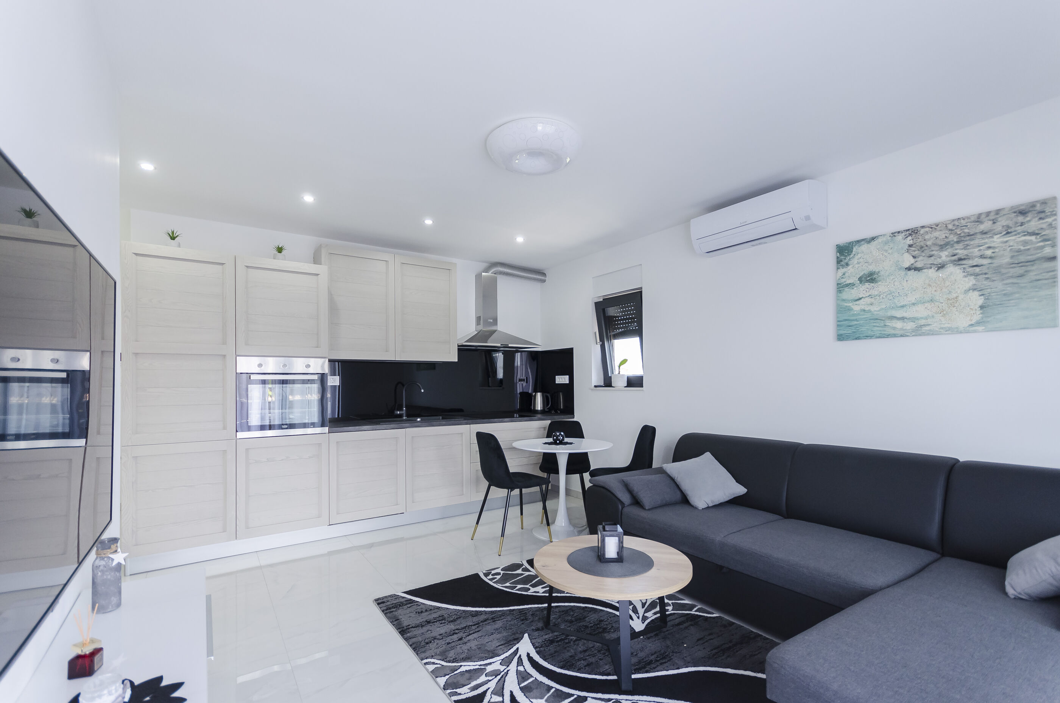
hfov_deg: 100.5
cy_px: 352
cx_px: 530
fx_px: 441
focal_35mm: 15
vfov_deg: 77.1
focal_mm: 10
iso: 400
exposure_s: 1/80
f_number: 4.5
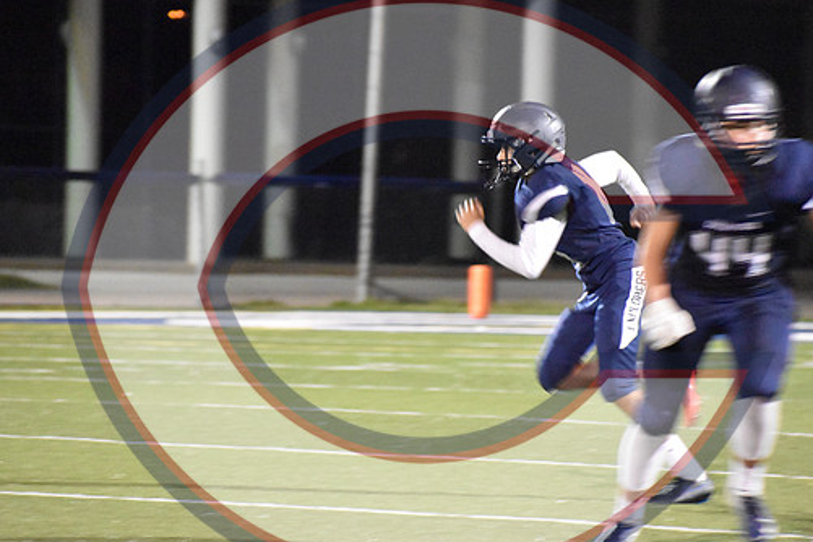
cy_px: 286
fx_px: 9417
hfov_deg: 4.9
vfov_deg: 3.3
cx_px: 419
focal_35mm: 417
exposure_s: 1/100
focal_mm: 240
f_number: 6
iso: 12800
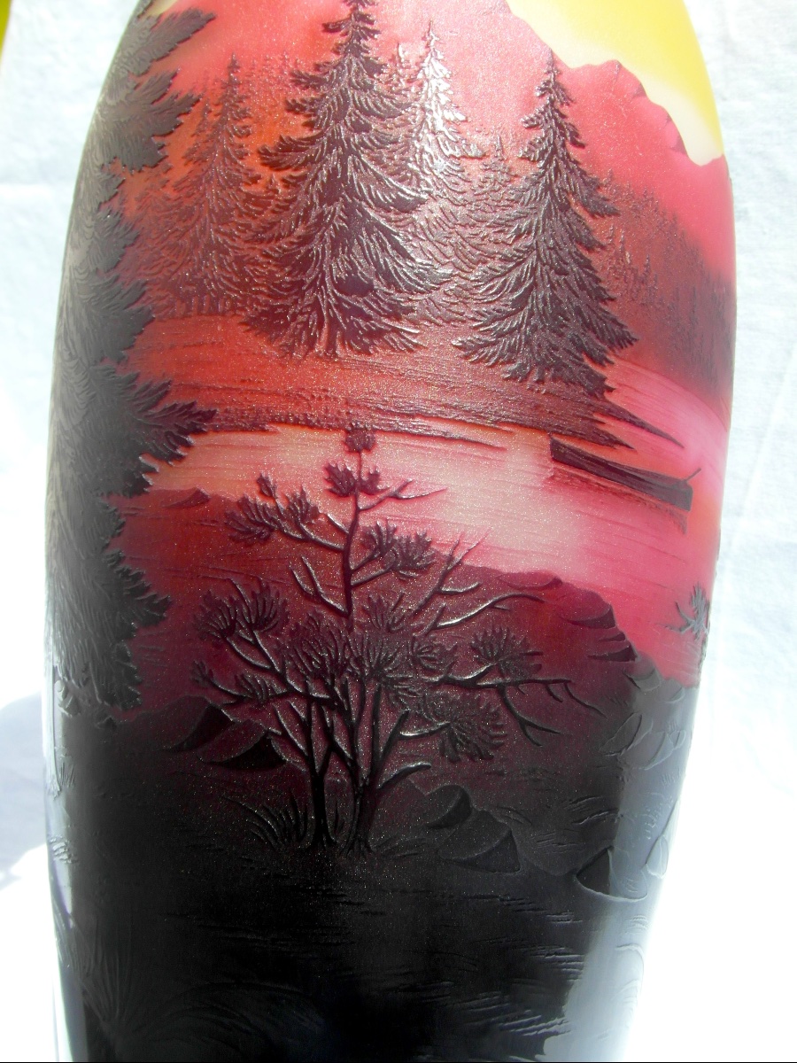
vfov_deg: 56.8
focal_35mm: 32
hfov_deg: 44.2
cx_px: 398
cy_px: 532
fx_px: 982
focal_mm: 5.3
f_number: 5.6
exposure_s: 1/250
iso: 80
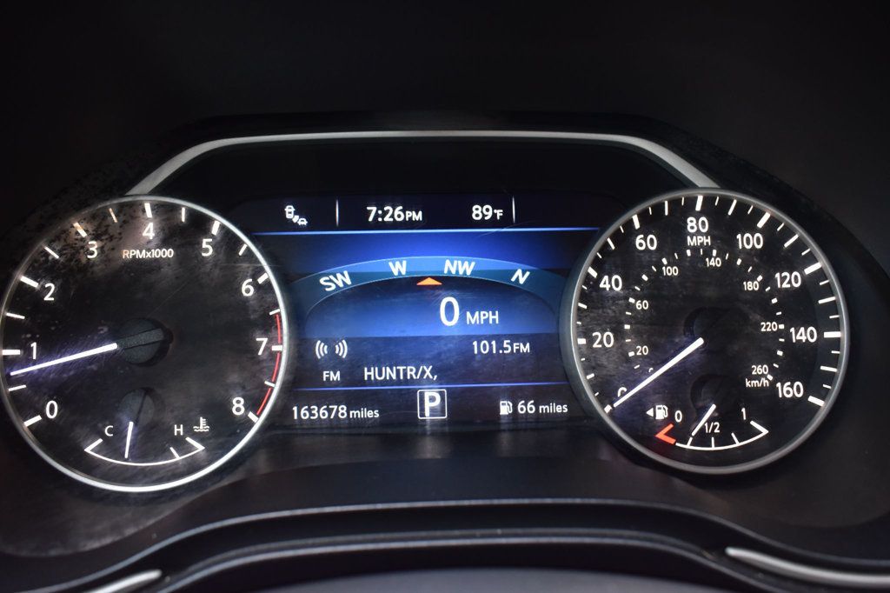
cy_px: 296
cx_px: 445
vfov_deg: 41.7
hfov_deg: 59.5
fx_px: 778
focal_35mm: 32
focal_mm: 21
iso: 1000
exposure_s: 1/15
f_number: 6.3
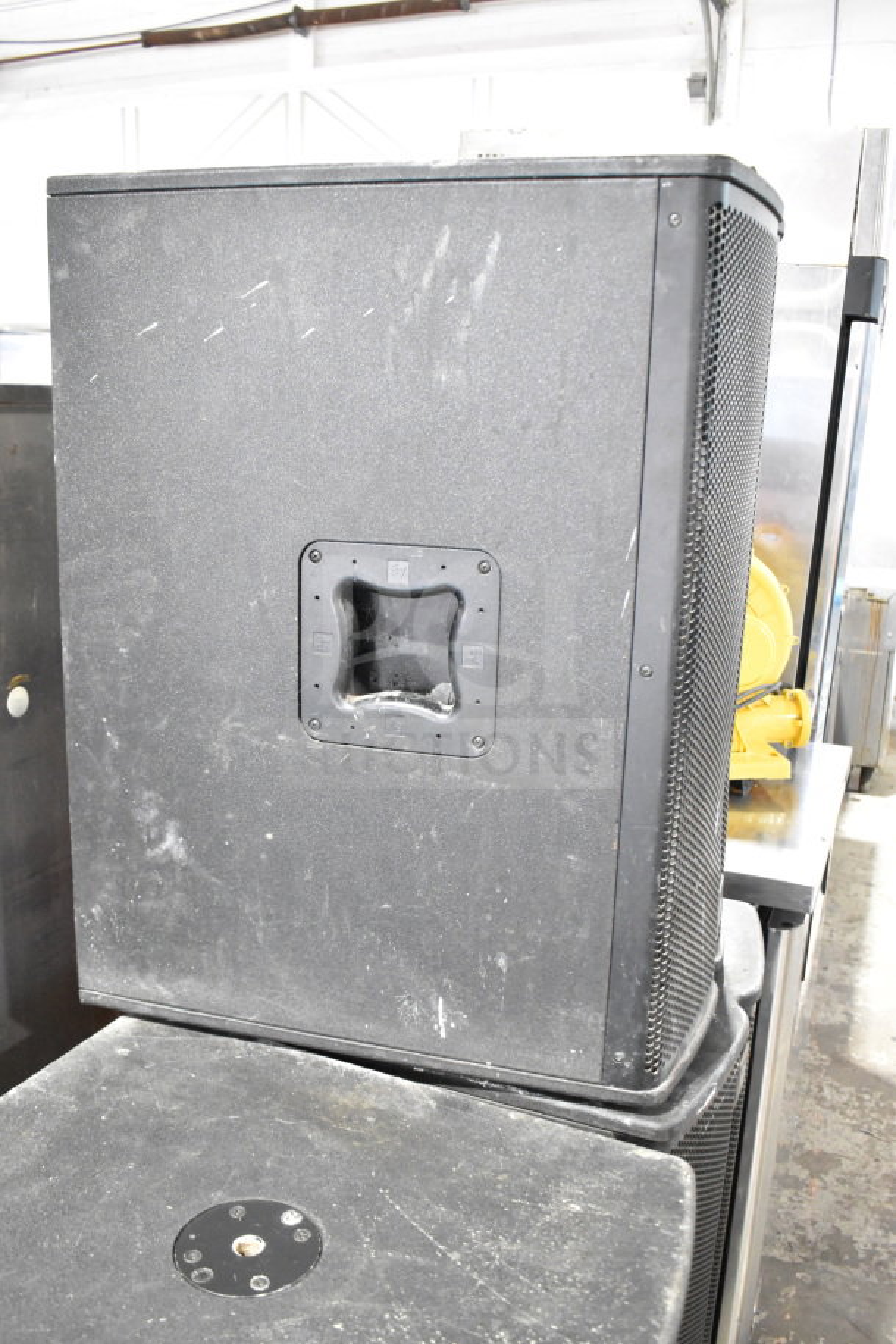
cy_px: 672
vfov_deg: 59.5
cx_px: 448
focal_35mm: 32
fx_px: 1176
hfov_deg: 41.7
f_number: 4.5
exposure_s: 1/80
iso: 6400
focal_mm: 21
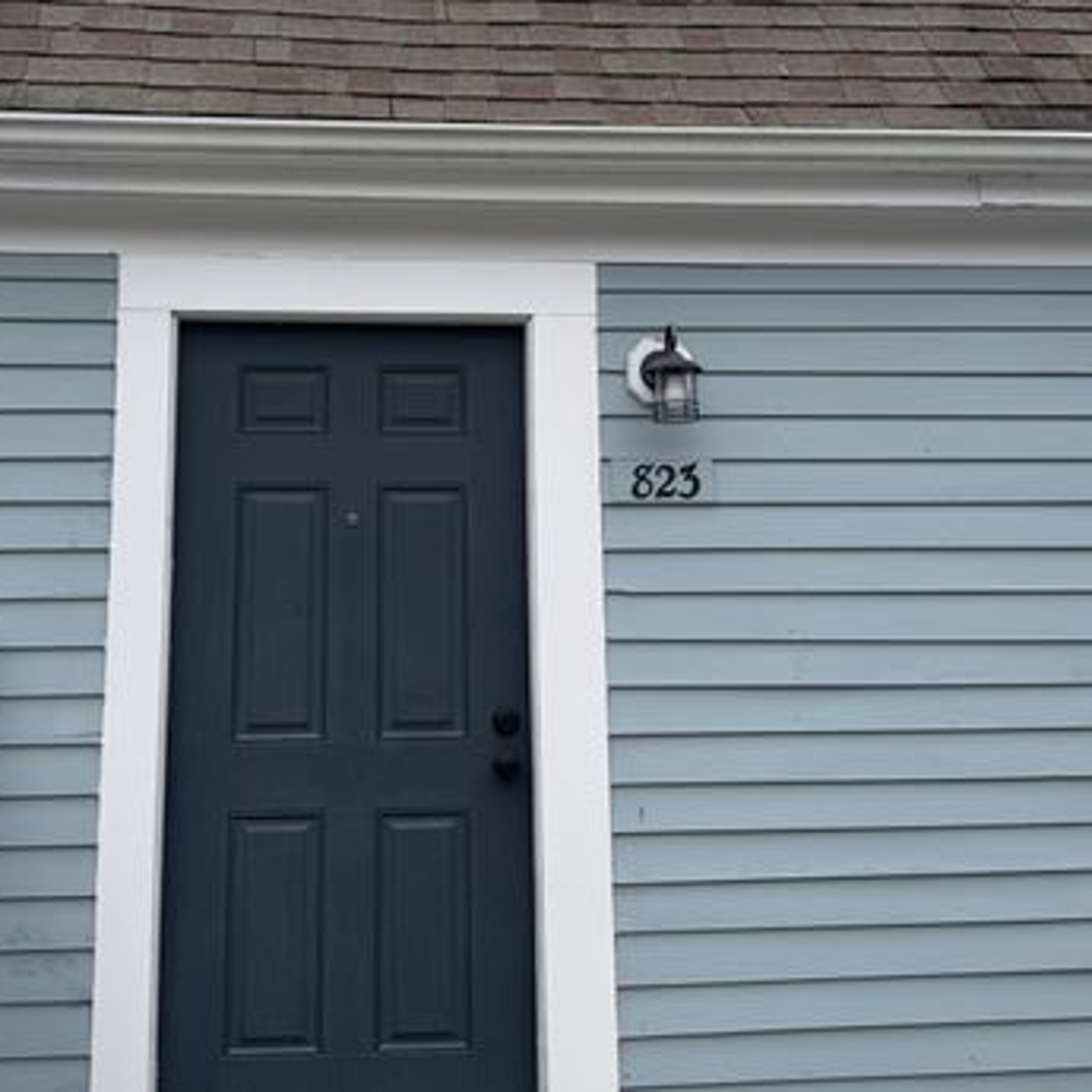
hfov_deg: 40.8
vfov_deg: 40.4
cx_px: 440
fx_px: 1463
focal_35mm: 41
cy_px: 369
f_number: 1.78
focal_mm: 6.76
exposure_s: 1/2604
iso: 80
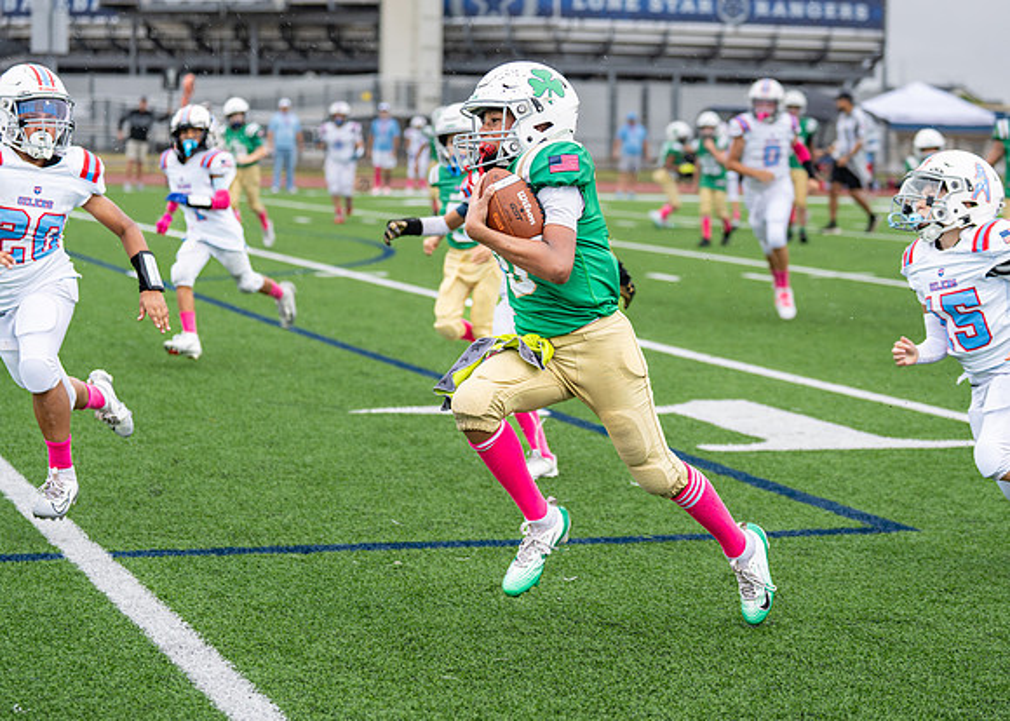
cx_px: 558
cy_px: 320
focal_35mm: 90
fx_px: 2578
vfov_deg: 15.9
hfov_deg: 22.2
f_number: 2.8
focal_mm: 70
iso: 400
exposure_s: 1/1000
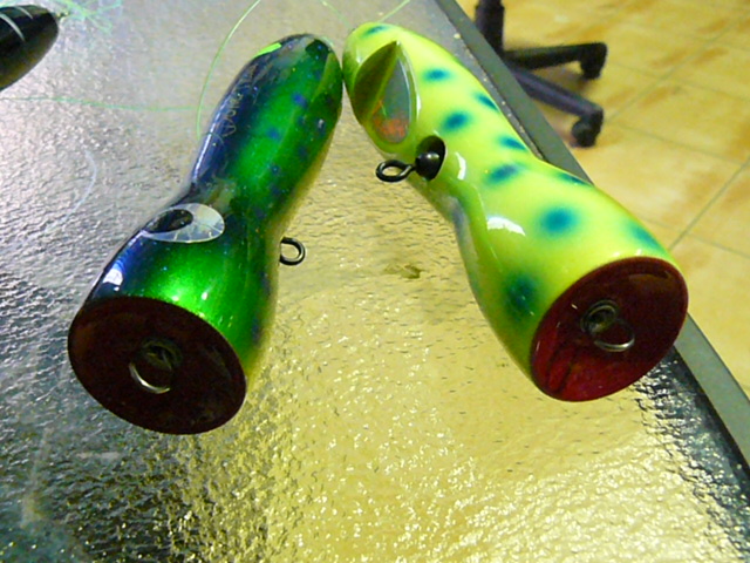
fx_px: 780
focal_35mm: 36
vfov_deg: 39.7
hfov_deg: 51.4
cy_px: 282
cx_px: 375
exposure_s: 1/125
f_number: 3.2
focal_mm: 6
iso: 3200
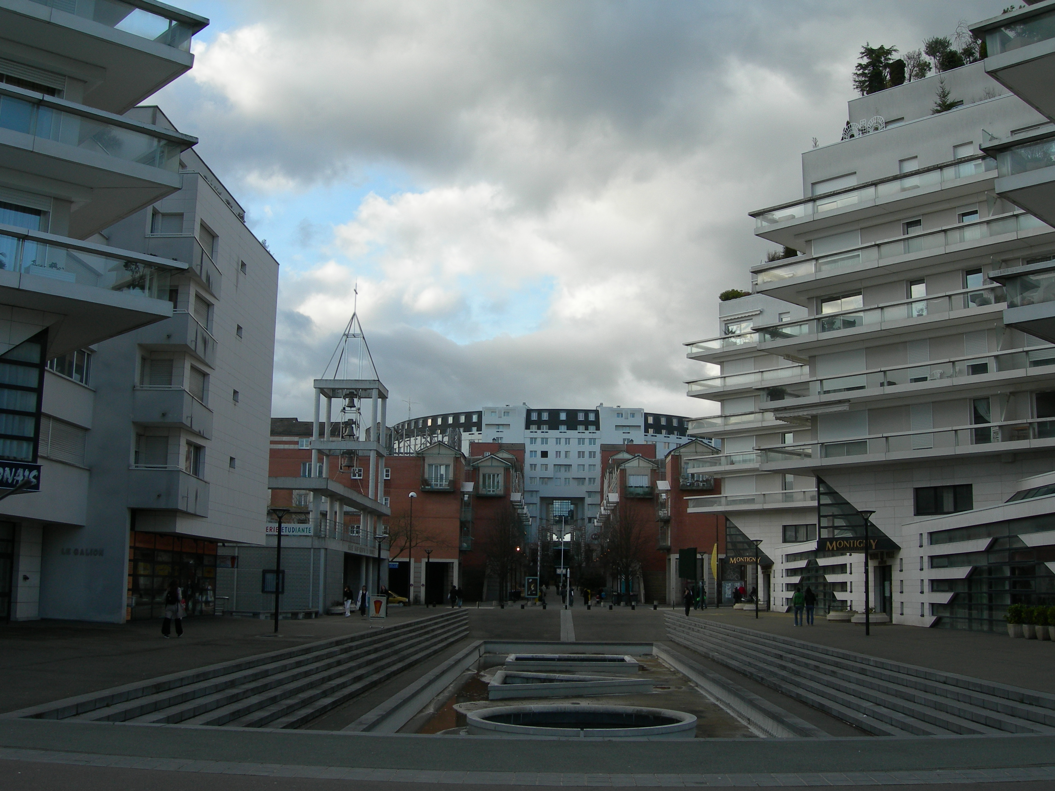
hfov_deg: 49.0
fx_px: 1158
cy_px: 396
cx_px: 528
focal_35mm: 38
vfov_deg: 37.7
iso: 50
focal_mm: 7.8
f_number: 4.8
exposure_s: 1/191
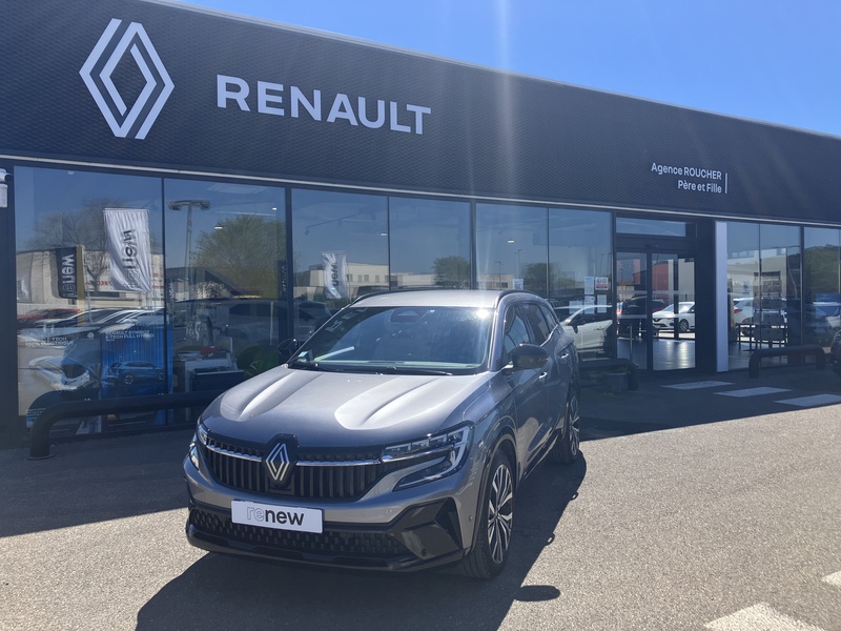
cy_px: 316
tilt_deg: -0.6
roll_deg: +2.1
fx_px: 680
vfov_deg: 49.7
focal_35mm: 28
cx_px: 420
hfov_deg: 63.4
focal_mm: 3.99
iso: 32
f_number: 1.8
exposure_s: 1/1389
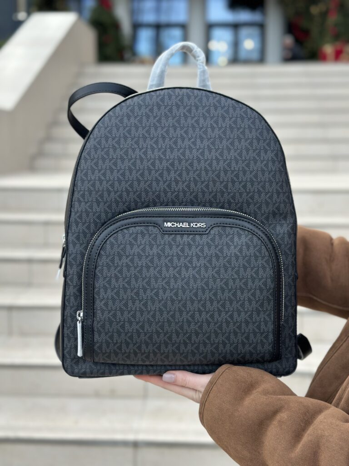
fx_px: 645
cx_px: 174
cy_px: 233
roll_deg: -1.3
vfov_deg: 39.7
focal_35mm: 48
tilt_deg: -6.8
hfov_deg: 30.3
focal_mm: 6.86
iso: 80
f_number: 1.78
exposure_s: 1/344
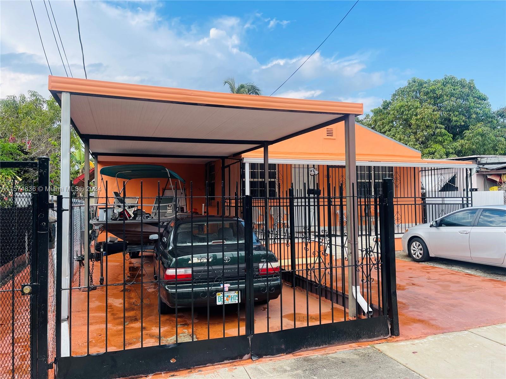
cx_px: 253
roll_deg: +0.5
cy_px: 190
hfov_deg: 69.4
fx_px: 365
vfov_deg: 54.9
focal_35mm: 25
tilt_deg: +1.1
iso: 32
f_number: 1.6
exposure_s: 1/1456
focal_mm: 5.1
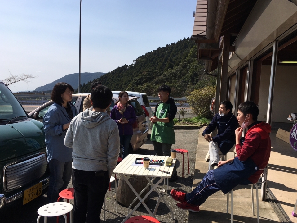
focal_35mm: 31
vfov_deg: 45.4
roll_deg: -2.8
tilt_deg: -4.1
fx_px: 266
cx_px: 149
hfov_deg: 58.4
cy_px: 110
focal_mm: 4.15
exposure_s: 1/2747
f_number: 2.2
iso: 25
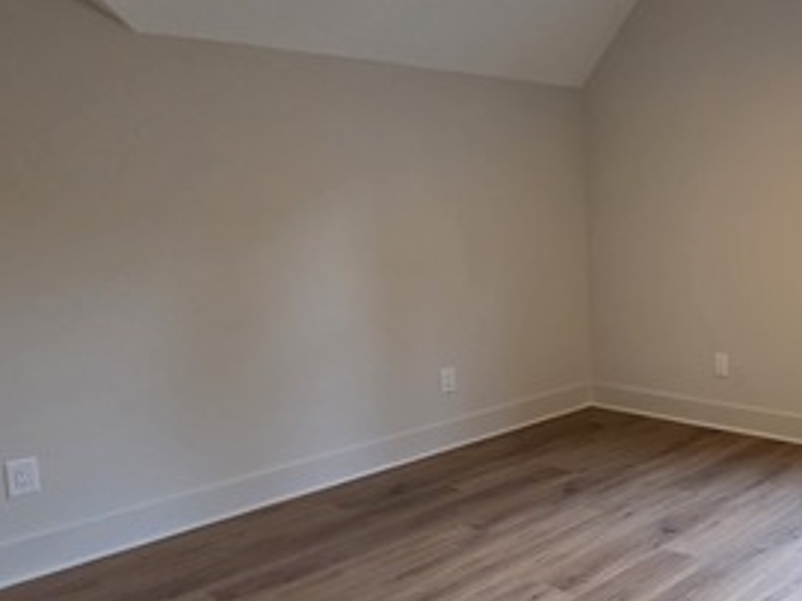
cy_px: 263
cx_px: 809
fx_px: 741
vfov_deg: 44.0
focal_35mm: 32
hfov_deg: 47.0
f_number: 2.2
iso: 500
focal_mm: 2.2
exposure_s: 1/100
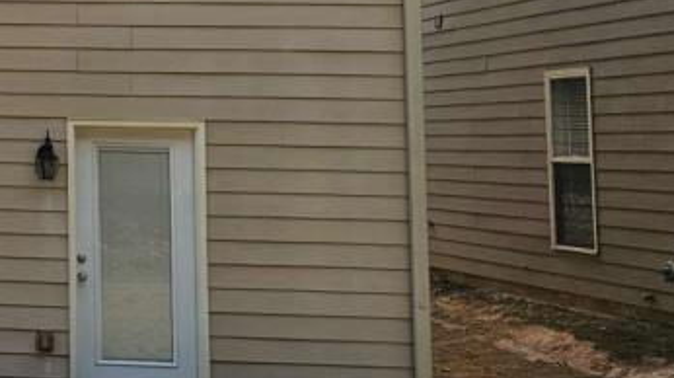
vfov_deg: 13.6
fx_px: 1554
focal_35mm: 87
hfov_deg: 20.6
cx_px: -360
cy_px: -19
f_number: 1.7
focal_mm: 6.3
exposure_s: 1/1139
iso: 20
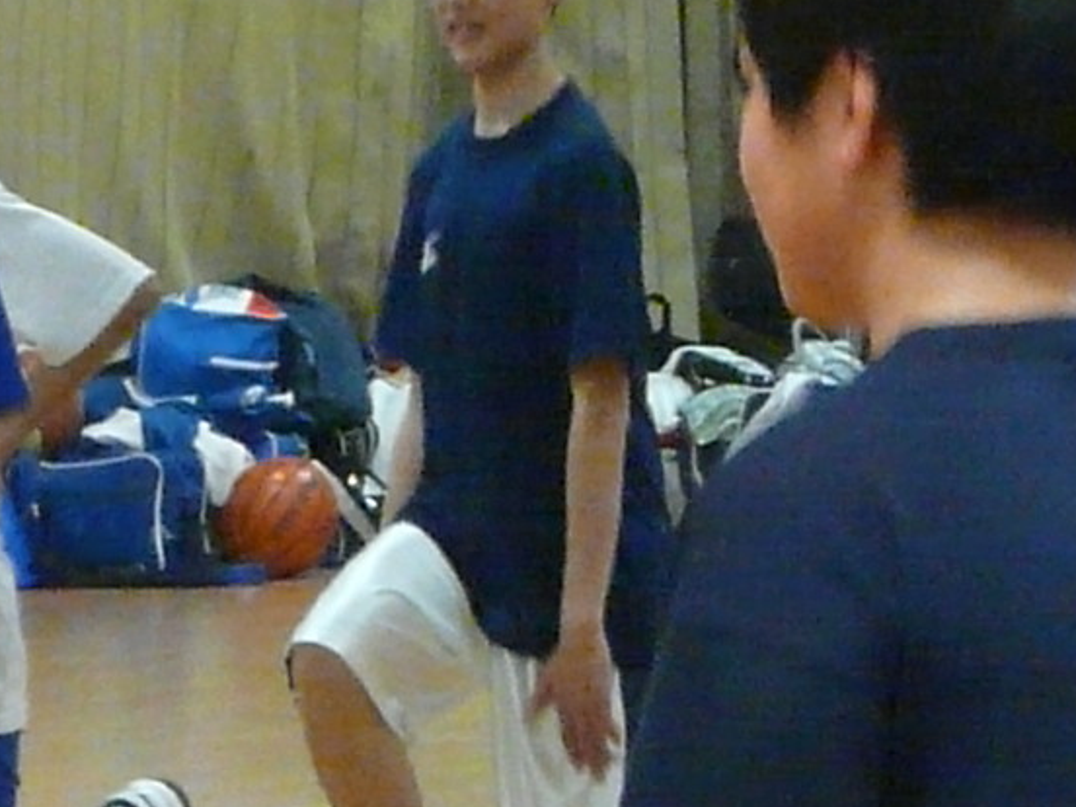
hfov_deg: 3.5
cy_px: 754
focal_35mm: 568
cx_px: 1160
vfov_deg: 2.6
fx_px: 17656
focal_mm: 15.8
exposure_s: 1/30
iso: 400
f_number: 3.6
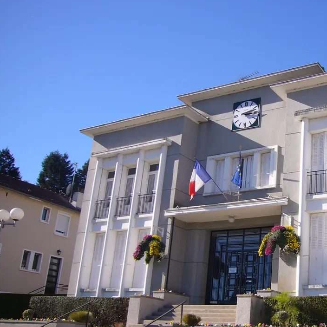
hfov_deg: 35.6
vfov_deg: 37.4
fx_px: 481
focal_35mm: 45
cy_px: 195
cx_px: 287
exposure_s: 1/250
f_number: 5.6
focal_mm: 4.6
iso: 80
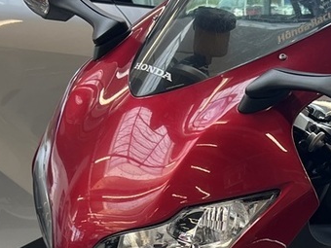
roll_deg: +1.5
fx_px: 1052
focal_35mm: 110
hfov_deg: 17.6
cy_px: 315
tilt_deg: -15.1
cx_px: 293
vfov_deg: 13.0
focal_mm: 5.7
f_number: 1.5
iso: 32
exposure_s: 1/108
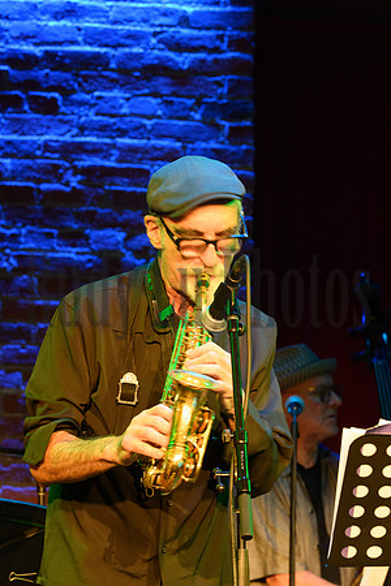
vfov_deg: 10.3
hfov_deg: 6.9
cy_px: 293
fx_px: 3258
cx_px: 196
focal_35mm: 200
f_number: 10
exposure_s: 1/30
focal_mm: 200
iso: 5000
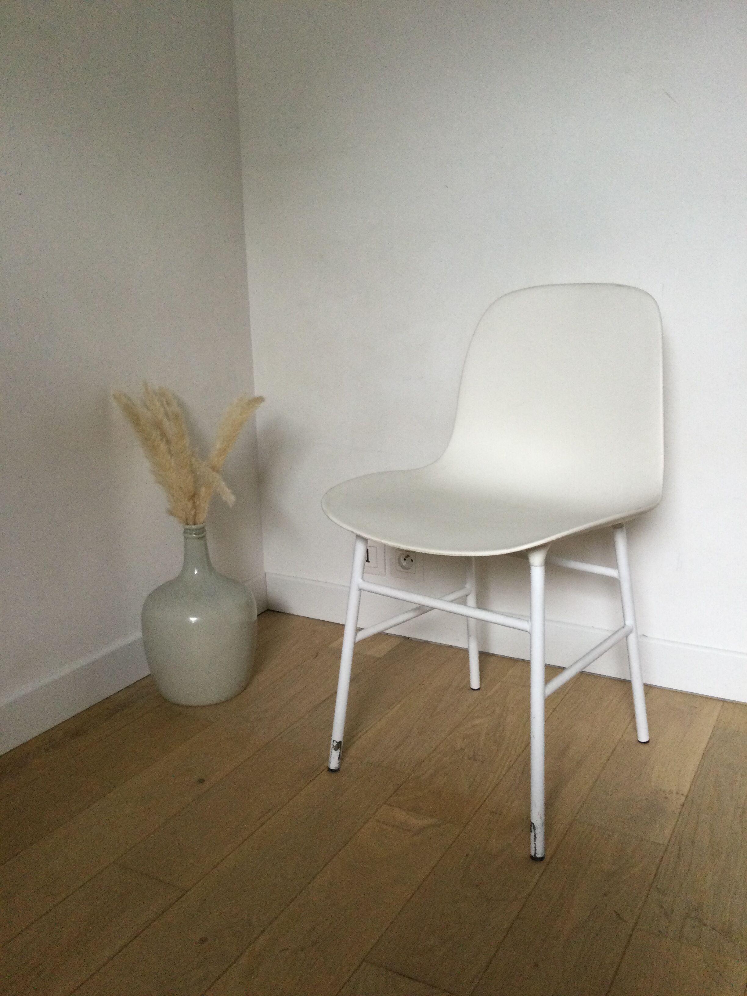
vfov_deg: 58.4
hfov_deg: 45.4
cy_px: 498
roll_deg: +1.7
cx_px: 374
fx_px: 892
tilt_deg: -11.9
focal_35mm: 31
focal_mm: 3.3
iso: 160
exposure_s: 1/33
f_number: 2.4
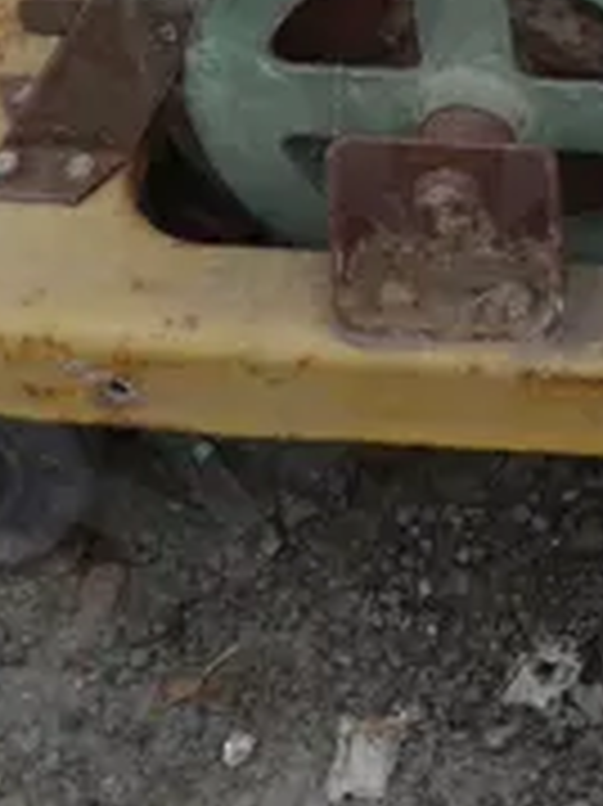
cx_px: 1120
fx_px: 5325
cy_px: -756
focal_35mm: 229
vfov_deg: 8.3
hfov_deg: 6.3
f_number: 6.3
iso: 200
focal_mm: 20
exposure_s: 1/200
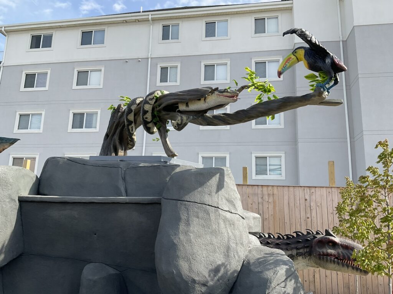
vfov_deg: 48.2
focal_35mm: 29
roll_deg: -1.0
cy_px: 147
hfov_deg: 61.7
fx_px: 329
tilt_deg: +13.4
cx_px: 196
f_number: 1.8
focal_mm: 3
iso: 16
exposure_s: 1/1055
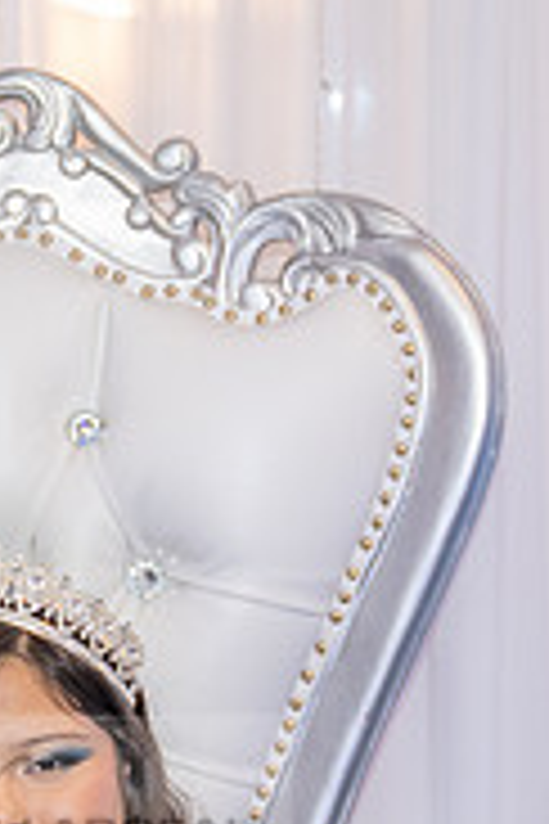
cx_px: 14
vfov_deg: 9.7
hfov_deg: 6.5
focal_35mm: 210
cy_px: 819
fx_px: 4803
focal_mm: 57
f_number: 2.8
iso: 1000
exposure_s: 1/200
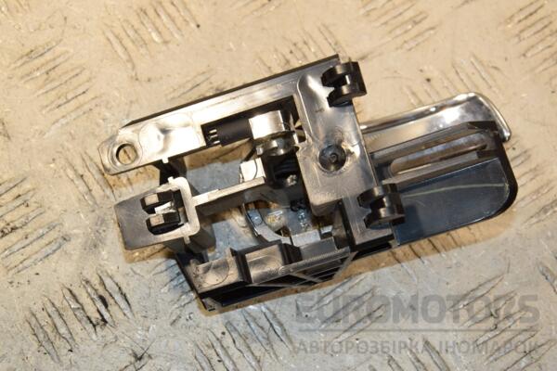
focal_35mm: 99
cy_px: 186
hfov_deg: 20.6
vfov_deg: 13.8
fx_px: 1532
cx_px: 278
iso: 800
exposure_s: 1/200
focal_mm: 66
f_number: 8
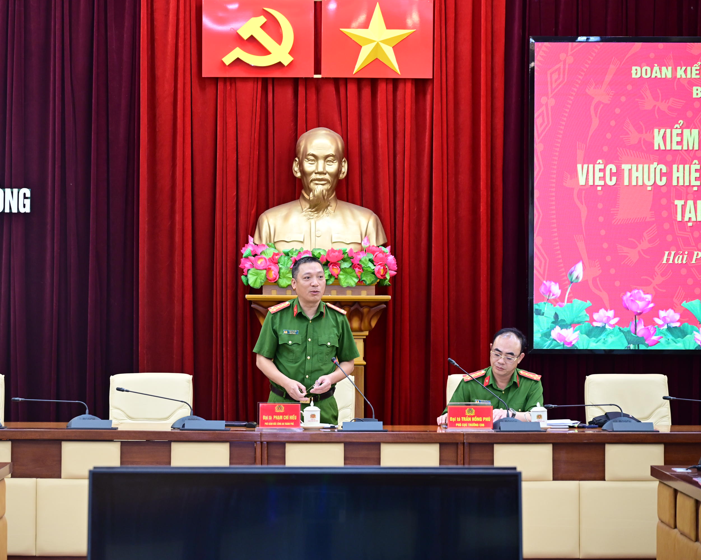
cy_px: 279
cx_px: 280
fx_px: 2282
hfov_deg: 17.4
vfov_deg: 14.0
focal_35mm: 110
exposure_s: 1/100
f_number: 4
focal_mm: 97
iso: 1600
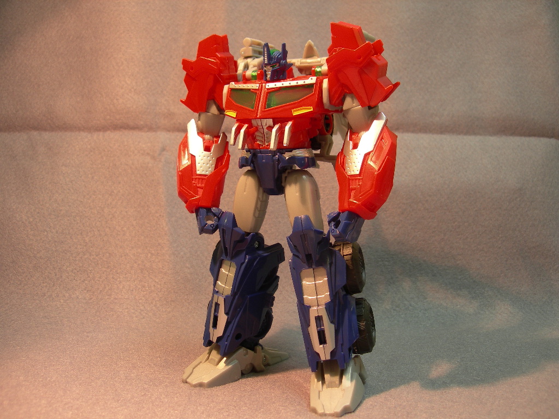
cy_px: 210
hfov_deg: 49.0
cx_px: 280
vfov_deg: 37.7
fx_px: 614
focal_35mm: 38
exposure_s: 1/12.1
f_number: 2.8
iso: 50
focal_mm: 7.8
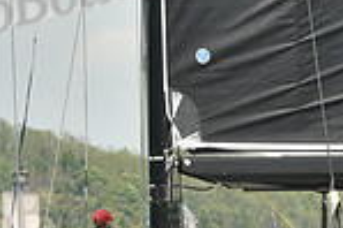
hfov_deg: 2.7
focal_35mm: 778
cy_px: 305
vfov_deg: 1.8
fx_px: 7404
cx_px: 313
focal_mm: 200
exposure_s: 1/1250
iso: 400
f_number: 8
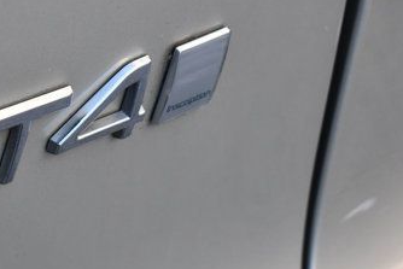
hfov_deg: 13.0
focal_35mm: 157
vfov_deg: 8.7
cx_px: 105
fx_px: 1758
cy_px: 79
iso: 500
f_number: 5.6
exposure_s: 1/250
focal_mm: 55
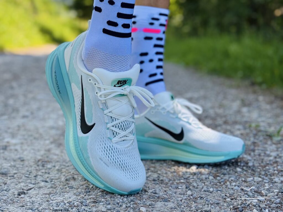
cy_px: 106
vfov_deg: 30.3
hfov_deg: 39.7
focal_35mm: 48
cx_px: 142
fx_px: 392
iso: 64
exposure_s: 1/685
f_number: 1.78
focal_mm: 6.76
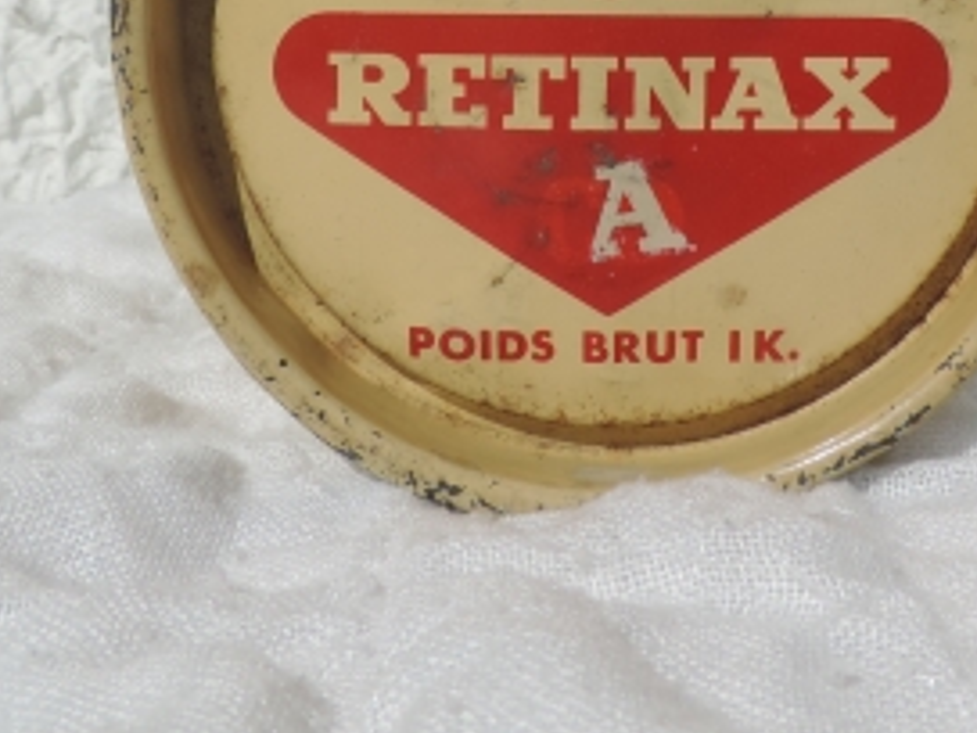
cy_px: -43
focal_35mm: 53
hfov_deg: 36.0
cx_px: 607
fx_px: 1496
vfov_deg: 25.8
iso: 80
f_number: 4.7
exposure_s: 1/1600
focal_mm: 4.3
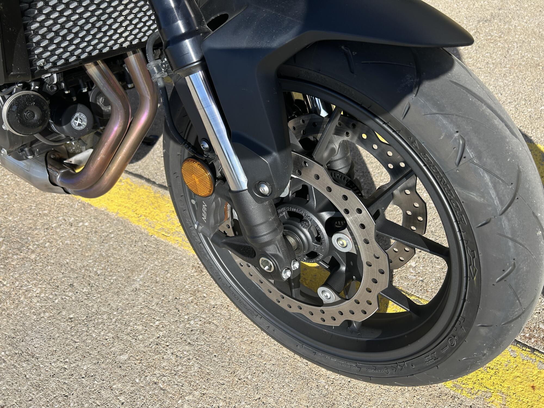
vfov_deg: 53.1
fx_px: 409
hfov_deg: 67.3
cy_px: 204
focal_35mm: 26
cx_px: 272
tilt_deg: -49.5
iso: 50
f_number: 1.5
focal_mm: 5.7
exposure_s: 1/2762
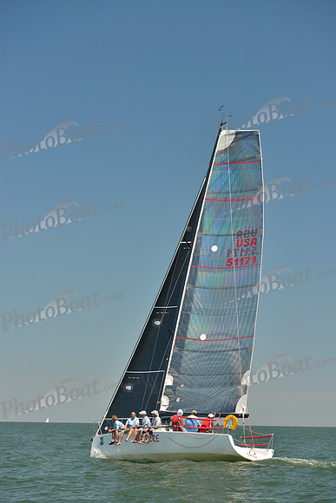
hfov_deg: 18.2
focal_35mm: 75
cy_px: 252
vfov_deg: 27.0
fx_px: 1049
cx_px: 168
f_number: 5.6
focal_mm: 75
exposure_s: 1/640
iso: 200
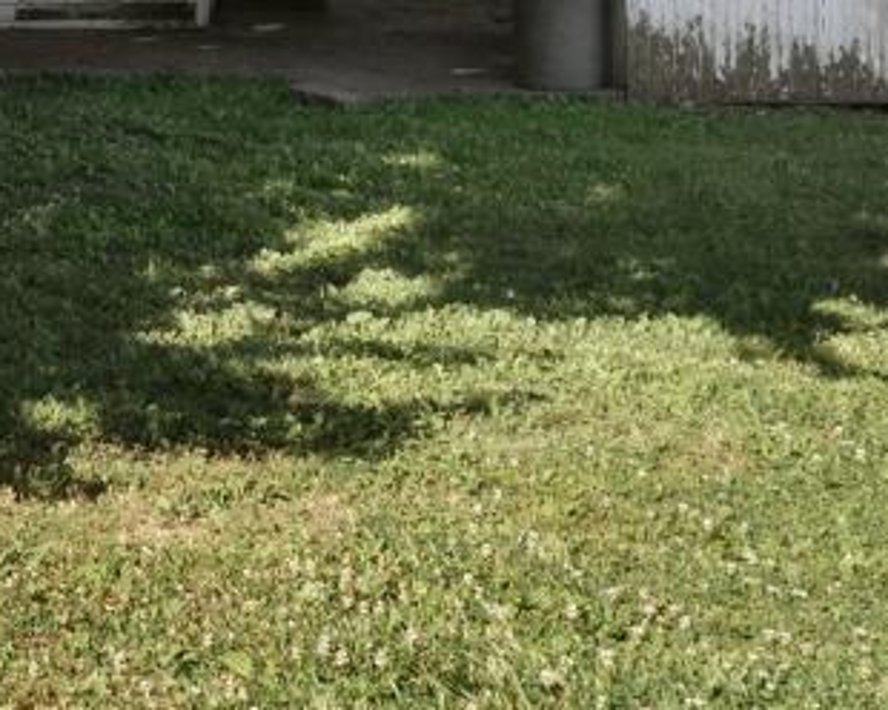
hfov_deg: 18.6
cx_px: -37
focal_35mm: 100
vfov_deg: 14.7
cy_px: -219
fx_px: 2628
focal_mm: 8.38
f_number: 2.8
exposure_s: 1/500
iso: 100
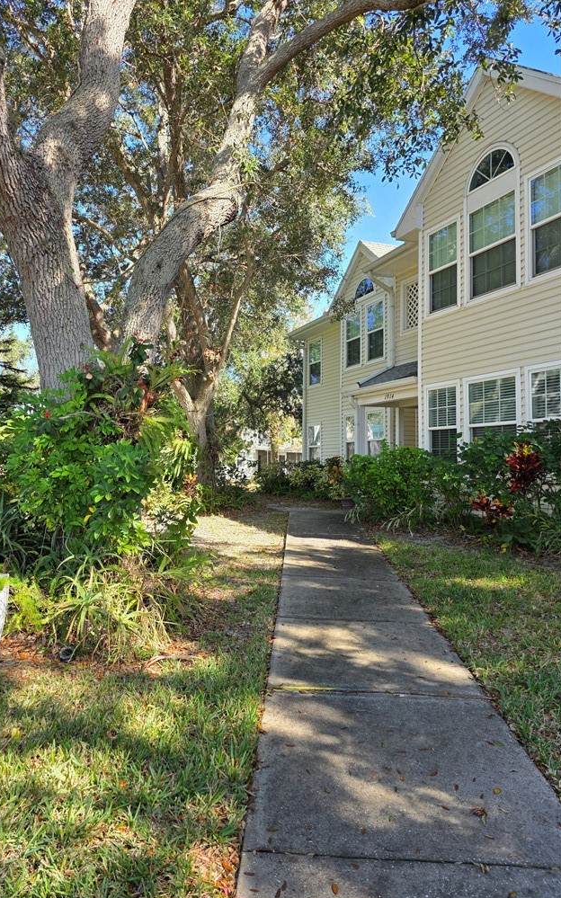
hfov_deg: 48.9
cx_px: 218
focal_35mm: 25
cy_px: 446
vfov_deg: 72.6
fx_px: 612
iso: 25
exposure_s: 1/359
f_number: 1.7
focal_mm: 6.3
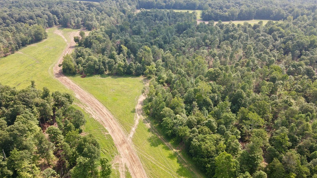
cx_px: 159
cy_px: 113
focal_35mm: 27
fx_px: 227
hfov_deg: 69.9
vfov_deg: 42.5
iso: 100
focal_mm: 4.5
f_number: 2.8
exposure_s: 1/320
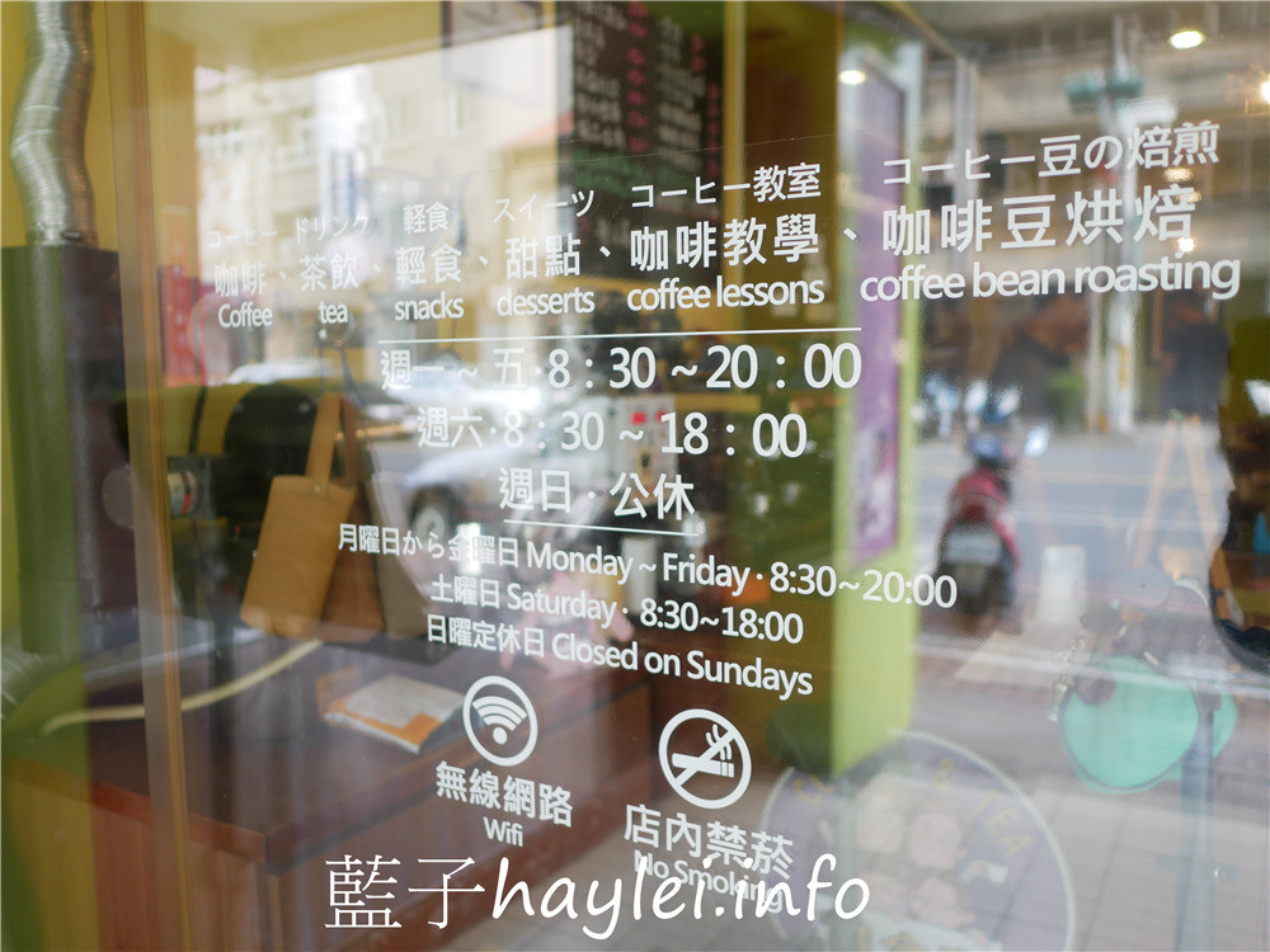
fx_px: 1101
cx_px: 635
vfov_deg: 46.8
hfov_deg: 60.0
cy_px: 476
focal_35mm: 30
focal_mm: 15
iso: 200
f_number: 1.7
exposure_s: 1/125
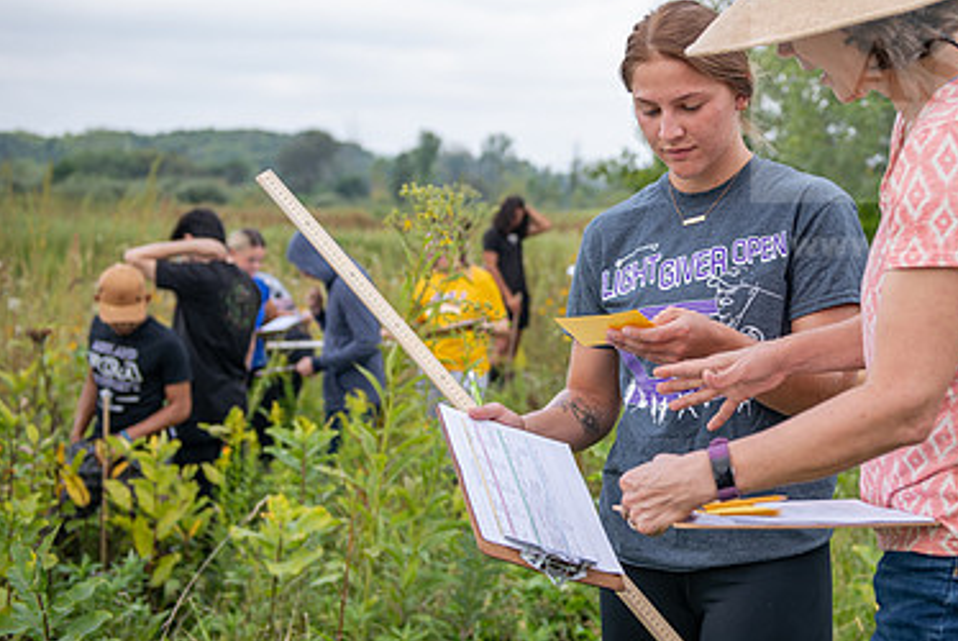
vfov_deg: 21.9
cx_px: 674
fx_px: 1651
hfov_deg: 32.0
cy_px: 299
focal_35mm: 62
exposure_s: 1/400
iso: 100
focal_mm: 40
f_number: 3.2
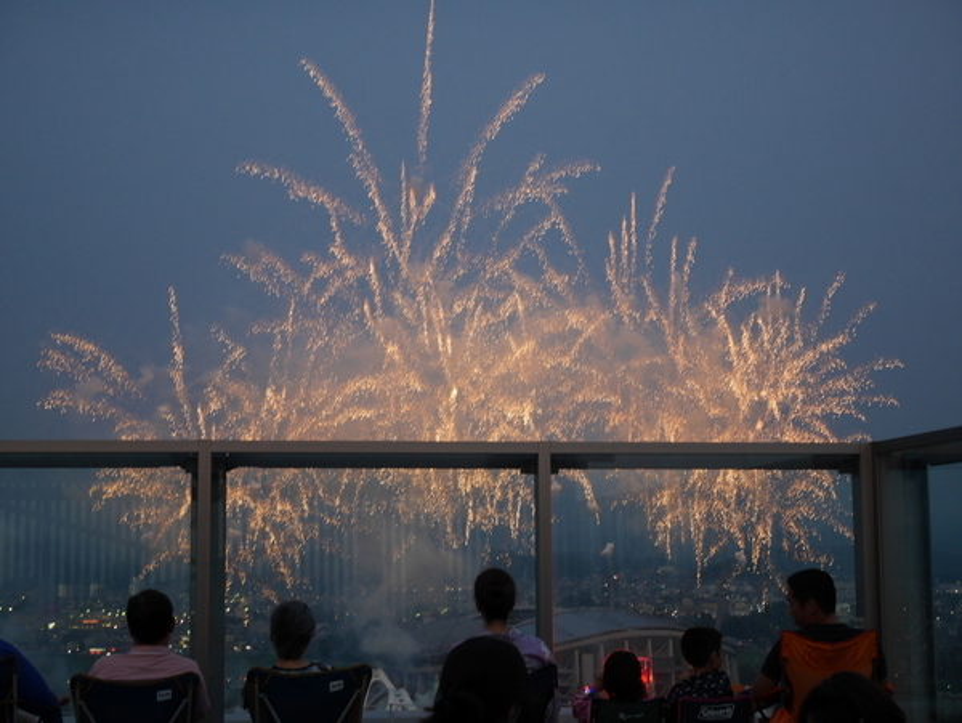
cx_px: 481
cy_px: 362
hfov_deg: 30.2
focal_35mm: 64
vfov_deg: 23.0
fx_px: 1780
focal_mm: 32
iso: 800
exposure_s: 1/25
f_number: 5.6
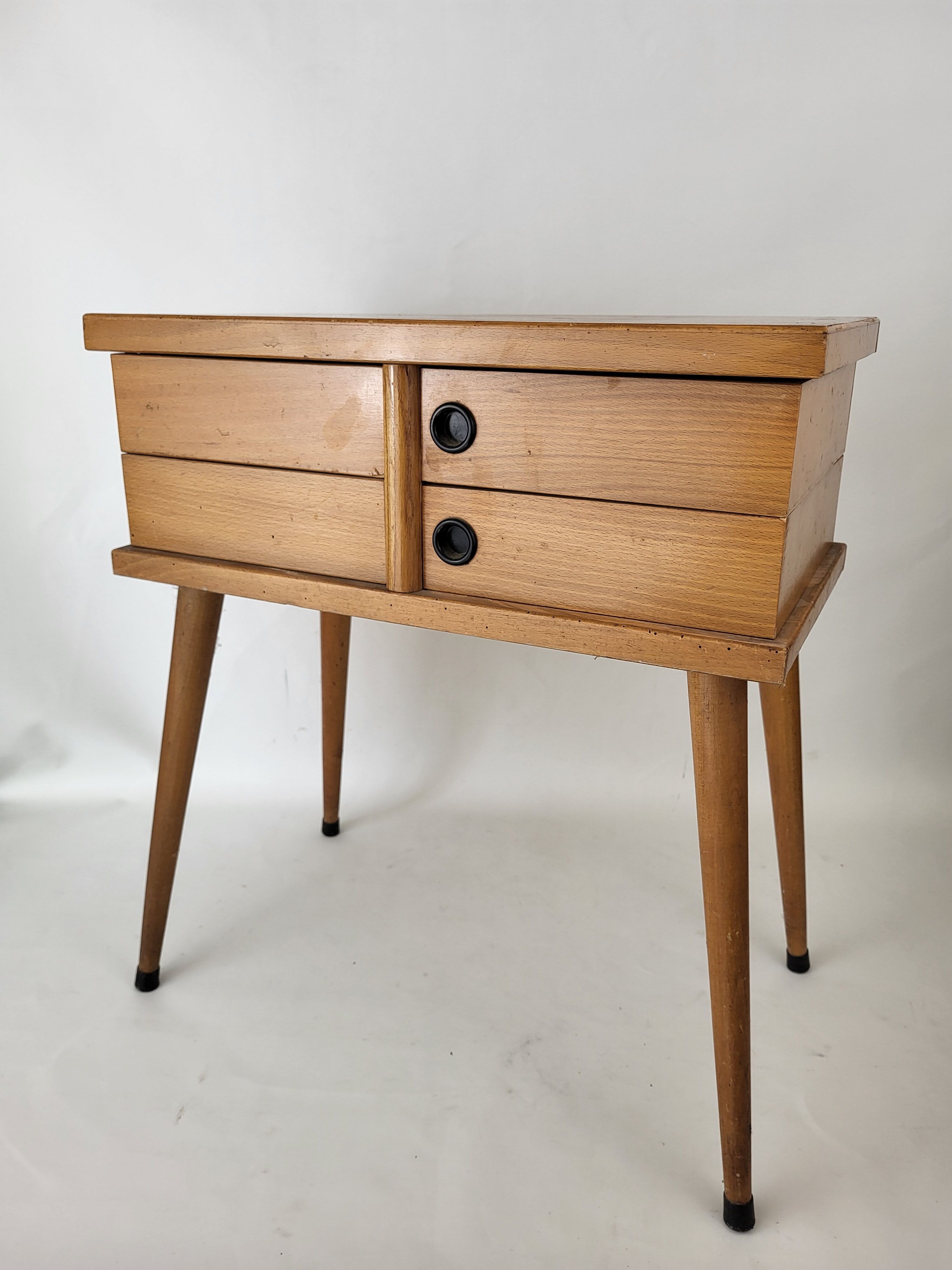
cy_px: 635
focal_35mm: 26
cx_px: 476
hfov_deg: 53.1
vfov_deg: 67.3
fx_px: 953
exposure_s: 1/100
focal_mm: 5.4
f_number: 1.8
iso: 80
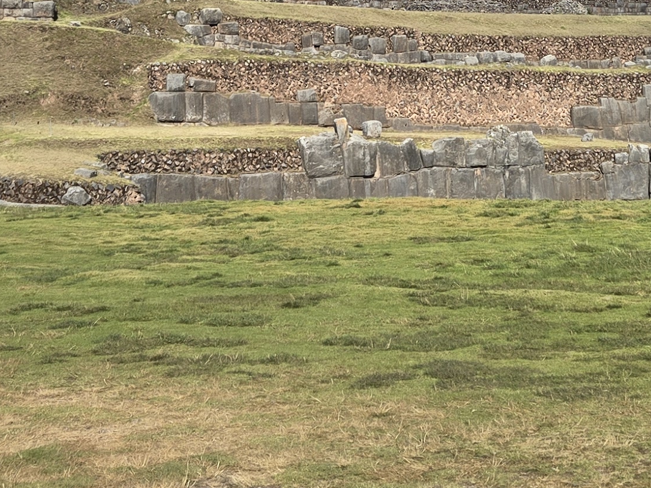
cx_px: 364
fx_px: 1561
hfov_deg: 23.5
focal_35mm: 83
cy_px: -35
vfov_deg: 17.2
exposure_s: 1/2066
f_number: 1.8
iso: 25
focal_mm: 5.4
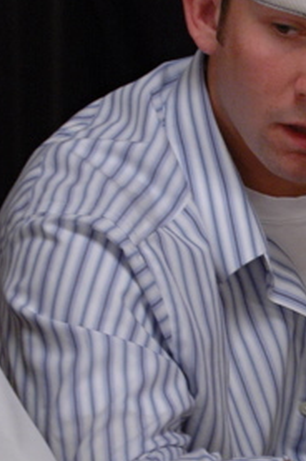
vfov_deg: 7.8
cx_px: 363
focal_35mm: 265
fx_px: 3387
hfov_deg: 5.2
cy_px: 344
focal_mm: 70
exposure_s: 1/50
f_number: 4
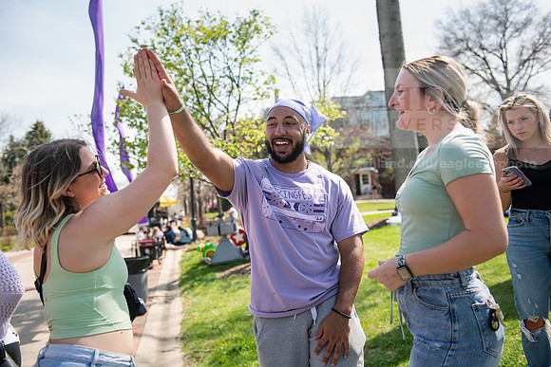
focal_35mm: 40
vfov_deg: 33.4
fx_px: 612
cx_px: 276
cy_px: 184
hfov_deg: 48.4
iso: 125
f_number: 3.5
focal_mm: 40
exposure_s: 1/500
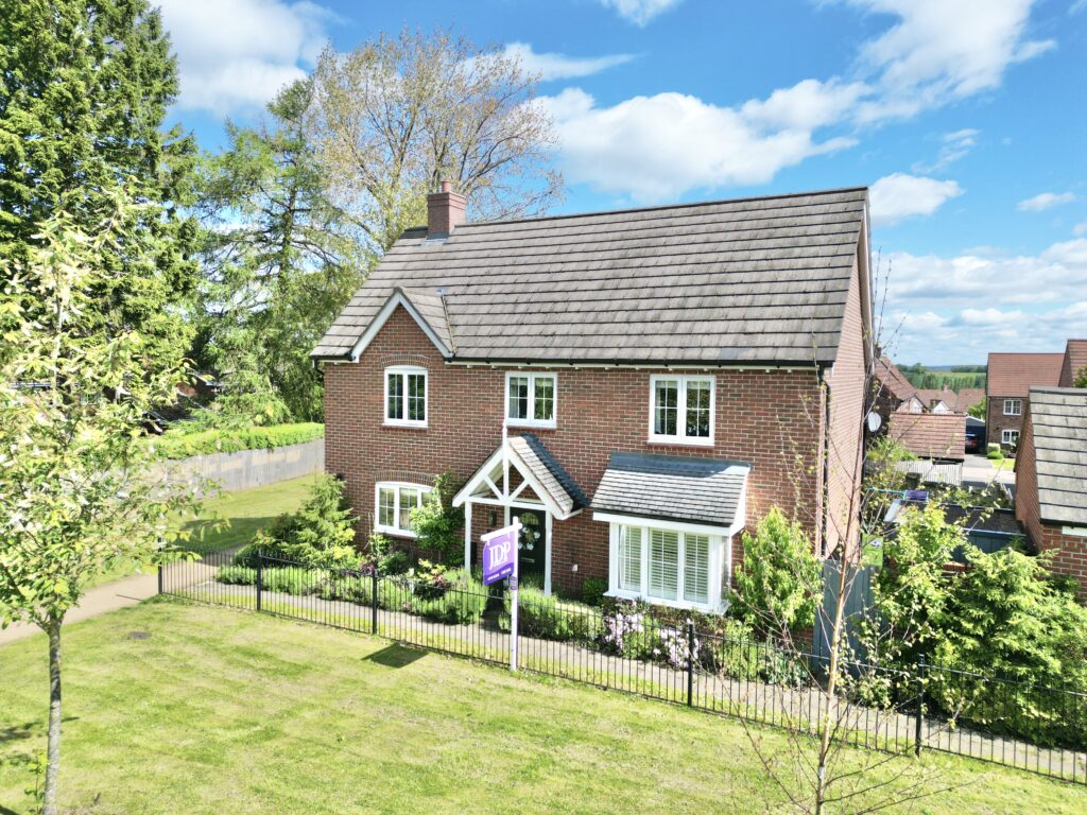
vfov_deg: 56.8
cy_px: 408
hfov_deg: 71.6
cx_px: 544
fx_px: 754
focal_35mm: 24
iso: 130
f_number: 1.7
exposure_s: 1/2500
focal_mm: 6.72
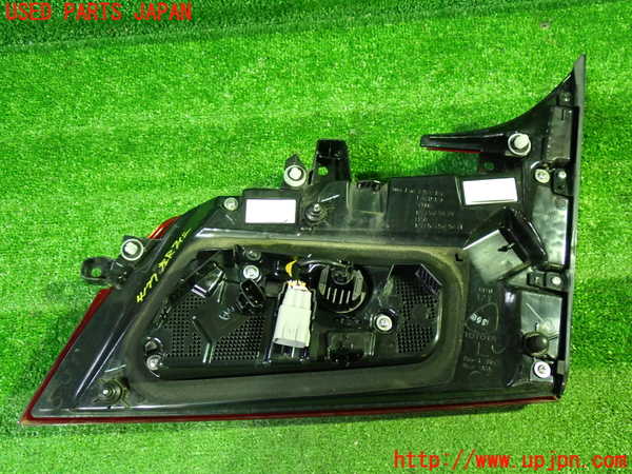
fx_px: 657
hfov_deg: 51.4
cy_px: 237
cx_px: 316
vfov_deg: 39.7
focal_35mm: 36
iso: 800
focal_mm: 6.37
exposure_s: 1/20
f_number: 2.5
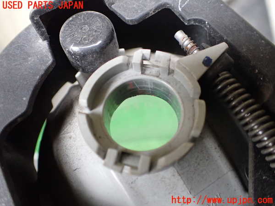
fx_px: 238
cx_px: 138
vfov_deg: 46.8
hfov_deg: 60.0
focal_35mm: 30
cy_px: 103
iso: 640
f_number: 2.3
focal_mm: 5.4
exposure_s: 1/125
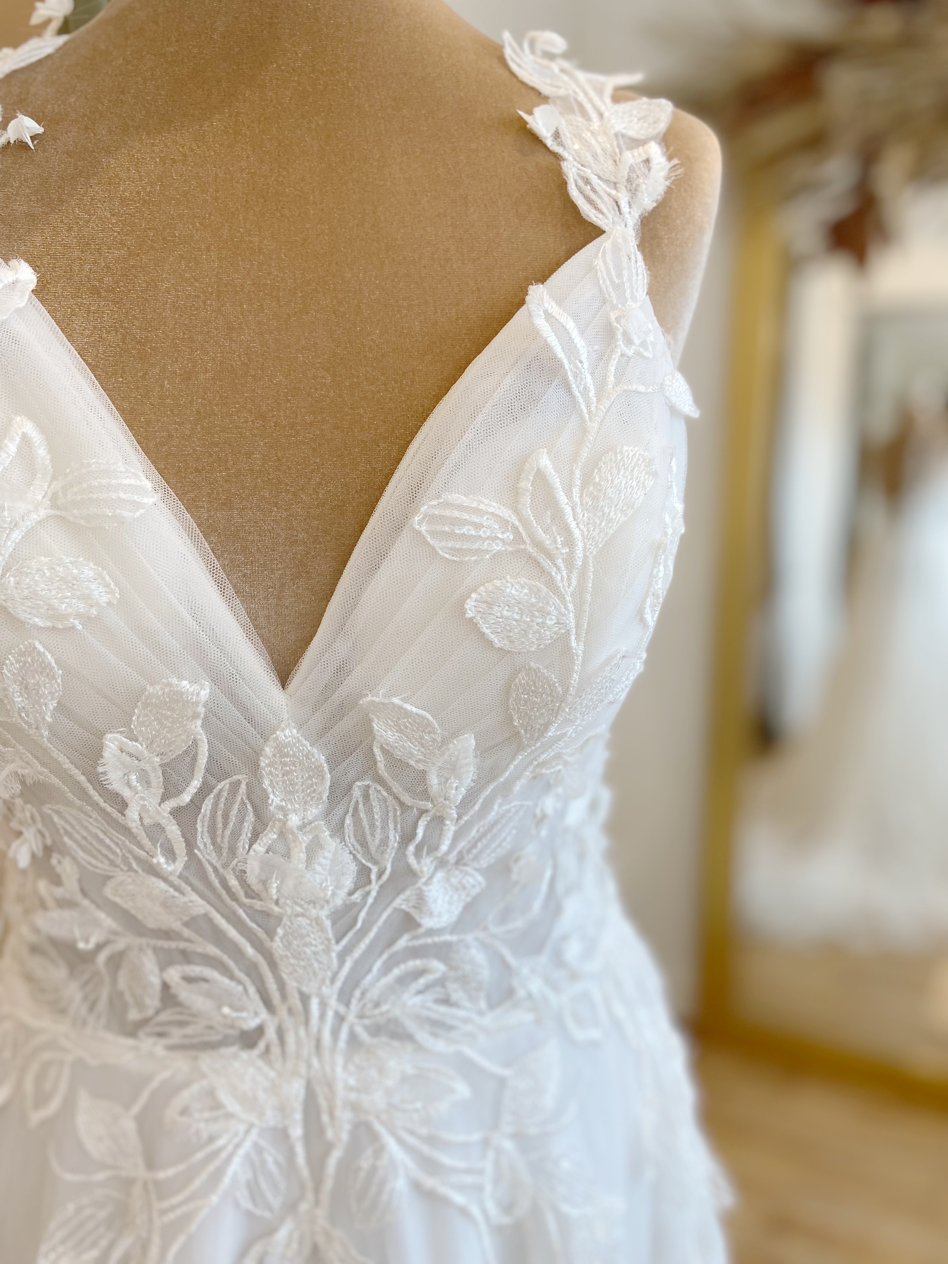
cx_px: 474
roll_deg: +0.3
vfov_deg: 67.3
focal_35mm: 26
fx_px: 949
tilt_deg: -8.6
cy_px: 632
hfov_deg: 53.1
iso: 64
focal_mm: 4.25
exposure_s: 1/100
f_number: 1.8
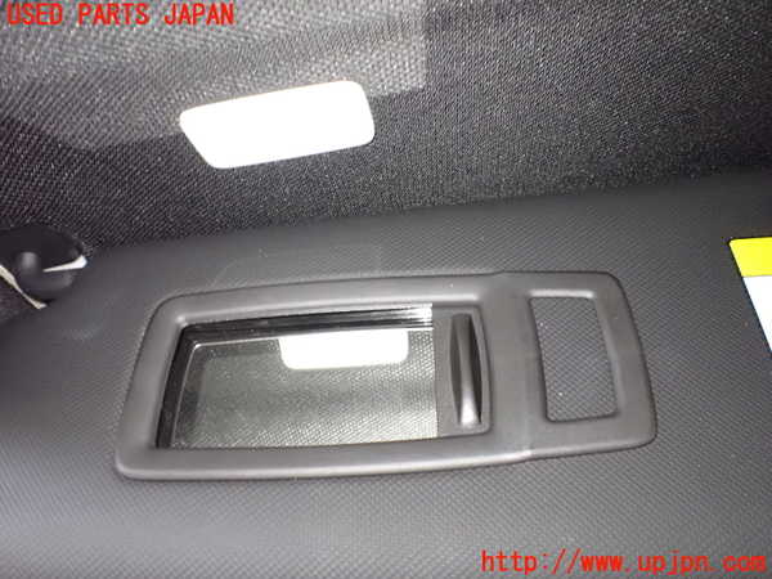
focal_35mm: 30
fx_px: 669
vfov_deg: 46.8
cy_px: 290
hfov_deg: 60.0
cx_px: 386
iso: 1600
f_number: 2.3
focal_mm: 5.4
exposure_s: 1/25
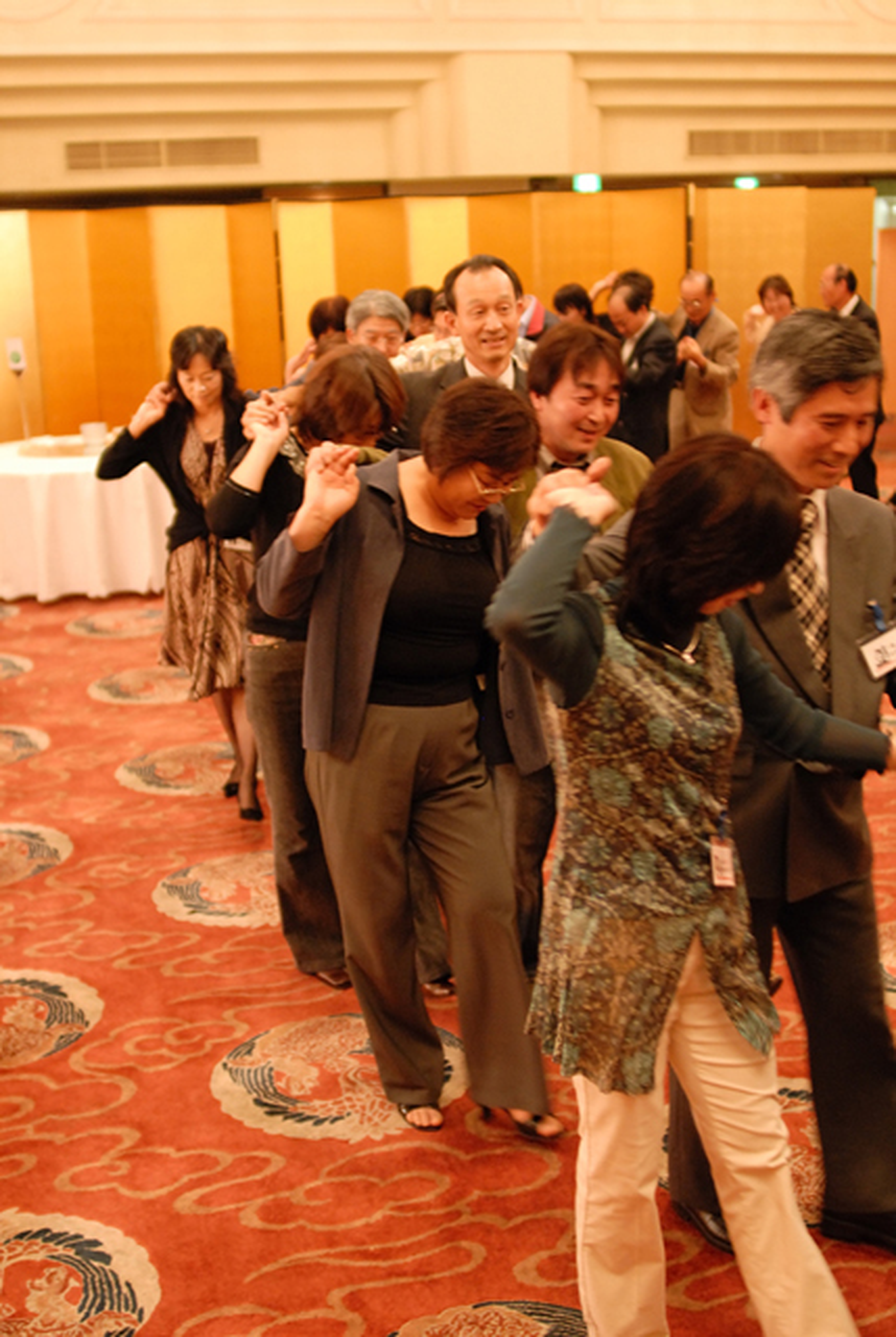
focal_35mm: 42
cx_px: 448
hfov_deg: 32.0
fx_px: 1562
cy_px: 668
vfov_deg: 46.3
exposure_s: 1/60
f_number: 2
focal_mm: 28
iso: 800
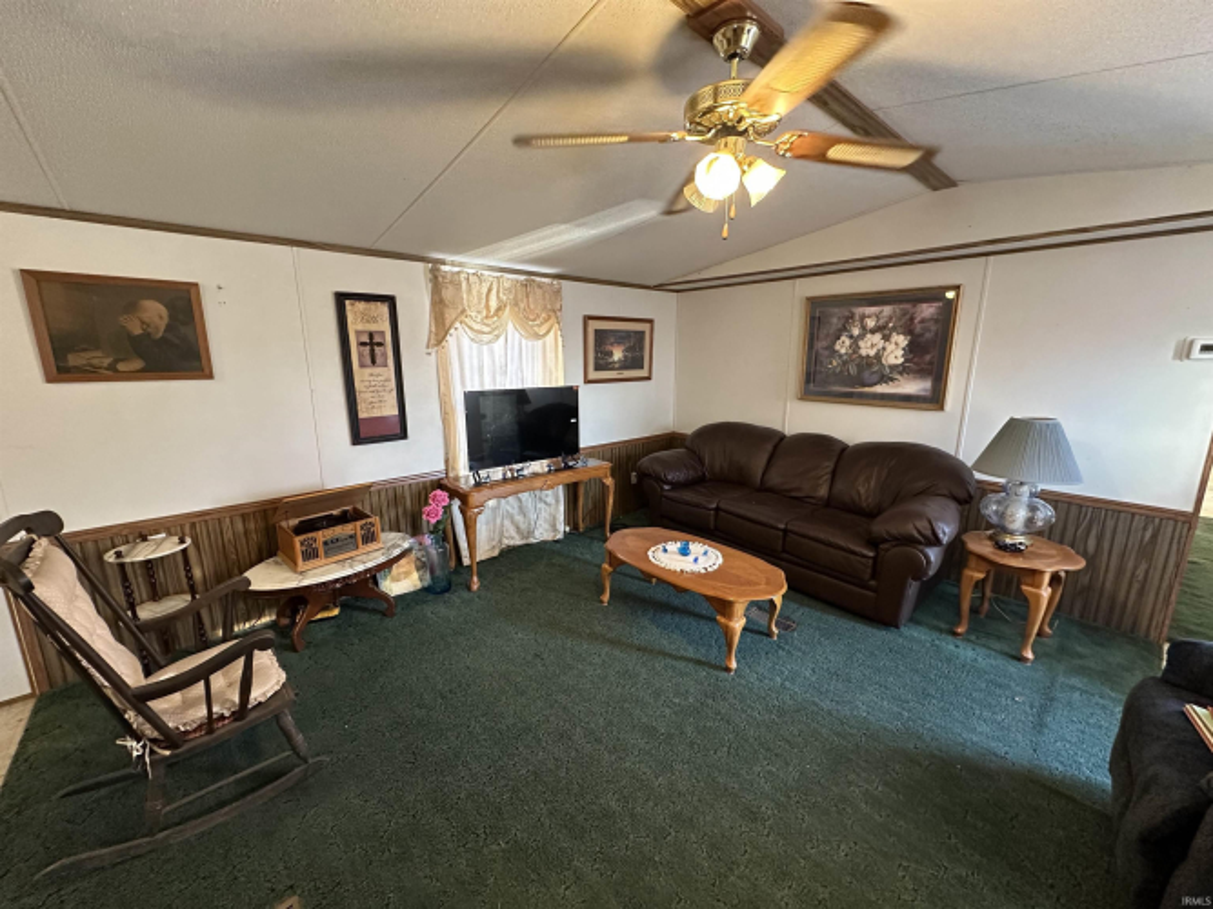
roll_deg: -0.4
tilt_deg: -11.8
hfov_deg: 102.1
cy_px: 454
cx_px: 606
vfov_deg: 85.7
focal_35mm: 14
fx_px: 490
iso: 320
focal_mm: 2.22
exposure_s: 1/60
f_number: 2.2
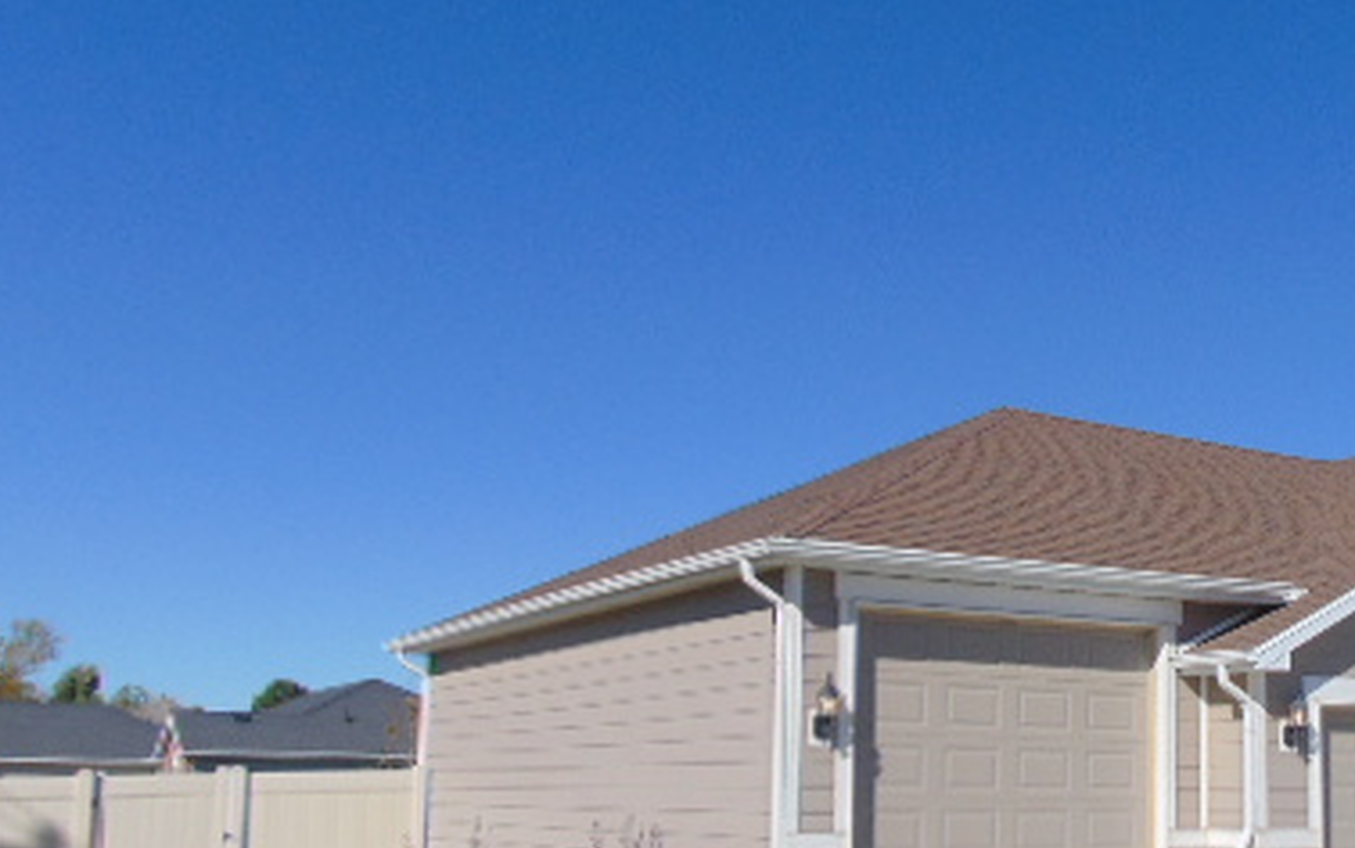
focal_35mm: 45
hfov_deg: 41.9
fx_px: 1663
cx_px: 1129
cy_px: 596
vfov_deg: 28.3
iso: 80
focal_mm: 4.5
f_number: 7.7
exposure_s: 1/400
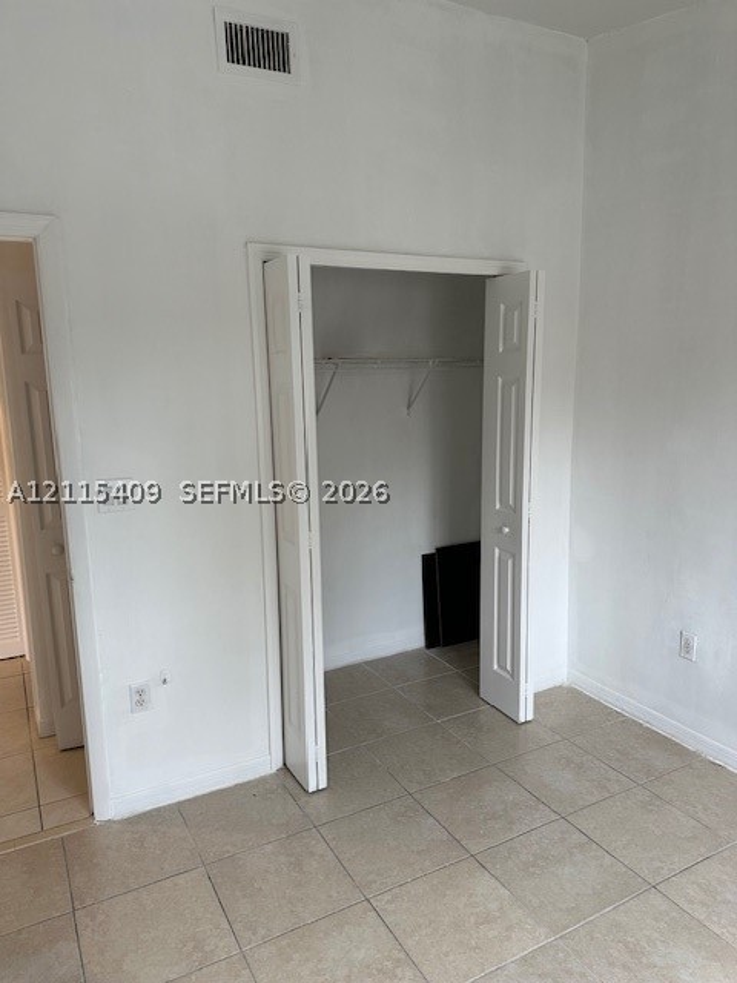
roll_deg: +1.1
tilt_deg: -8.3
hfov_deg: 56.8
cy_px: 492
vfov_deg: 71.6
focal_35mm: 24
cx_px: 368
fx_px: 681
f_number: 1.78
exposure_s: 1/120
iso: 125
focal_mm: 6.86
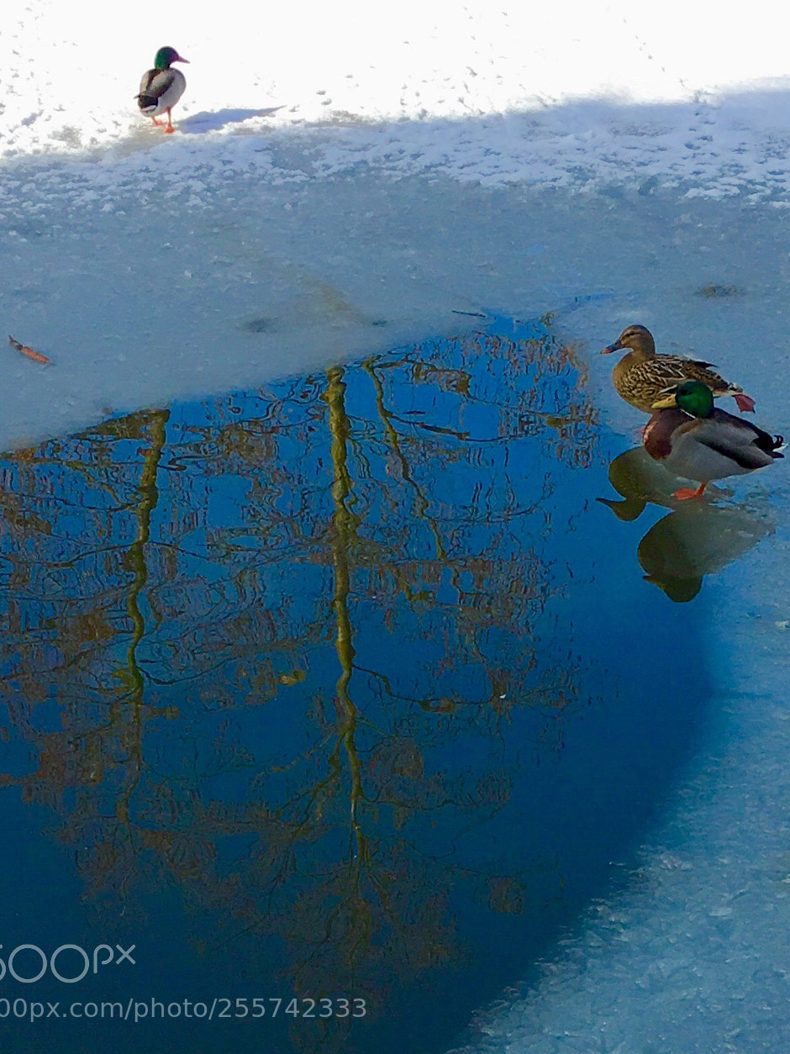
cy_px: 402
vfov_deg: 49.7
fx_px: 1126
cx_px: 431
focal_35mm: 37
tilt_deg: -34.1
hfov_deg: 38.6
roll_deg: -1.6
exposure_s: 1/1054
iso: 25
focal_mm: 4.15
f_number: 2.2
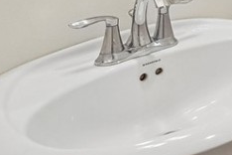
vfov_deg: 16.7
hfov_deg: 18.7
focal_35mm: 70
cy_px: -111
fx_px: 451
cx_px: 461
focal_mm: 16
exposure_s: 1/40
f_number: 8
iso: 400
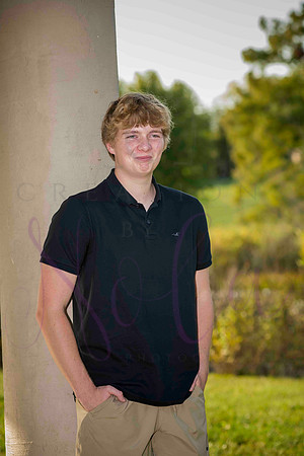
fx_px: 1419
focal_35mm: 112
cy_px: 228
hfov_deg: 12.2
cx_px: 152
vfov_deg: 18.3
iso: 800
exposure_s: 1/640
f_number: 5
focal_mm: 112
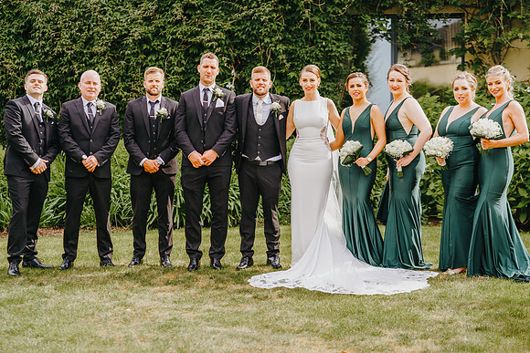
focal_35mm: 88
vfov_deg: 15.5
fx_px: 1297
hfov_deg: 23.1
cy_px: 183
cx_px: 268
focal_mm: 85
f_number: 2.8
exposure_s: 1/640
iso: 100
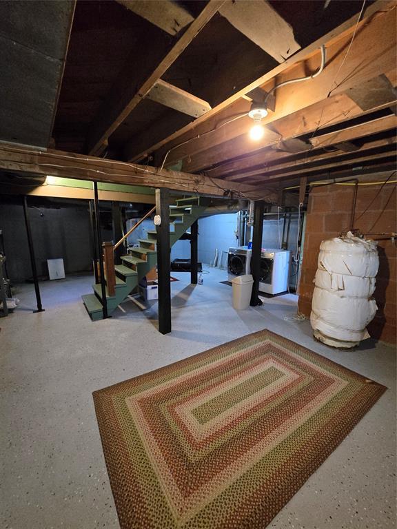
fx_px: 199
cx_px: 198
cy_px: 264
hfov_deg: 89.9
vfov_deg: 106.2
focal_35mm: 13
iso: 1600
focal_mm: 2.2
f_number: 2.2
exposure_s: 1/60
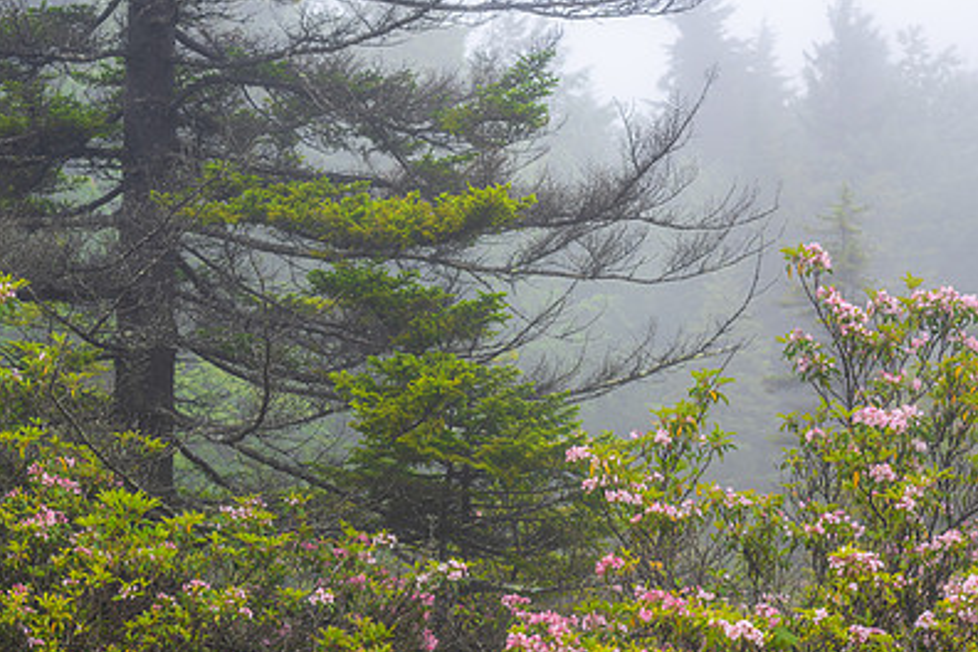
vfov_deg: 10.9
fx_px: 3423
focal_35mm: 126
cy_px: 436
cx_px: 412
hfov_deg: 16.3
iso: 100
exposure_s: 1/90
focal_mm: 86
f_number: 8
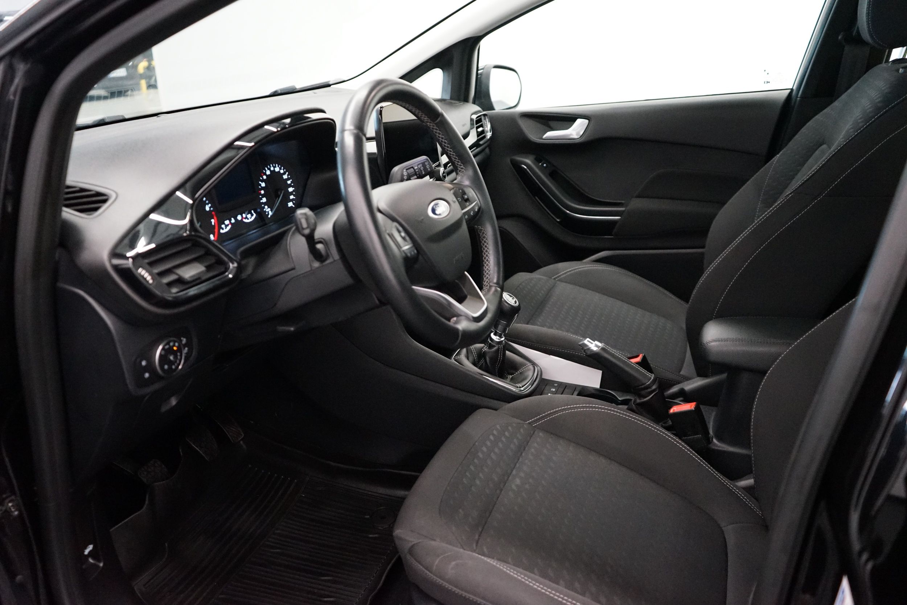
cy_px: 302
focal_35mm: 29
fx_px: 731
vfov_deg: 45.0
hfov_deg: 63.7
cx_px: 454
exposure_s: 1/160
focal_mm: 29
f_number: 3.5
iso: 6400
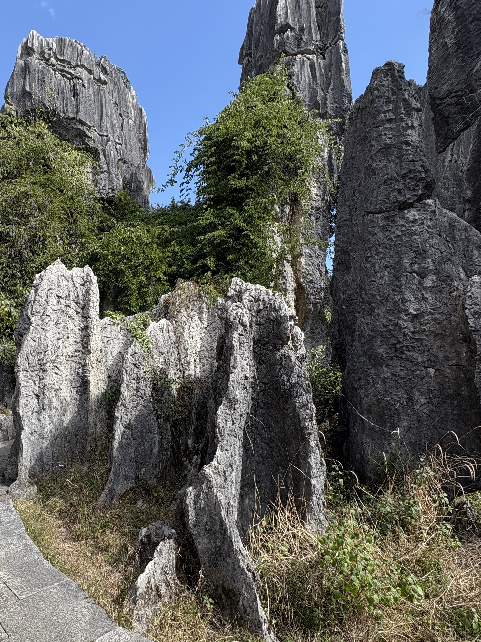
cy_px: 354
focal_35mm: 19
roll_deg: -0.1
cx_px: 168
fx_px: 352
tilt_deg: +2.6
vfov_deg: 84.4
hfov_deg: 67.1
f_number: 2.2
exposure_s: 1/485
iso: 40
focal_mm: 2.22
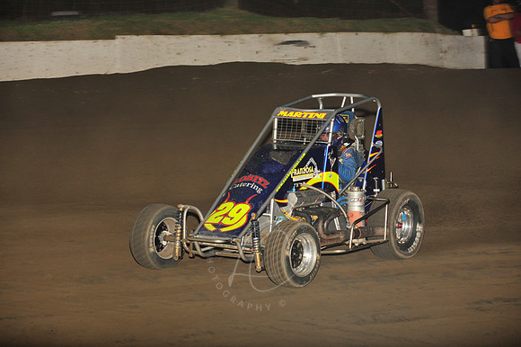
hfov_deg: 14.2
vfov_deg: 9.5
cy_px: 174
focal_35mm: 145
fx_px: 2097
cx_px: 260
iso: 800
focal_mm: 145
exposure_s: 1/320
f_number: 6.3
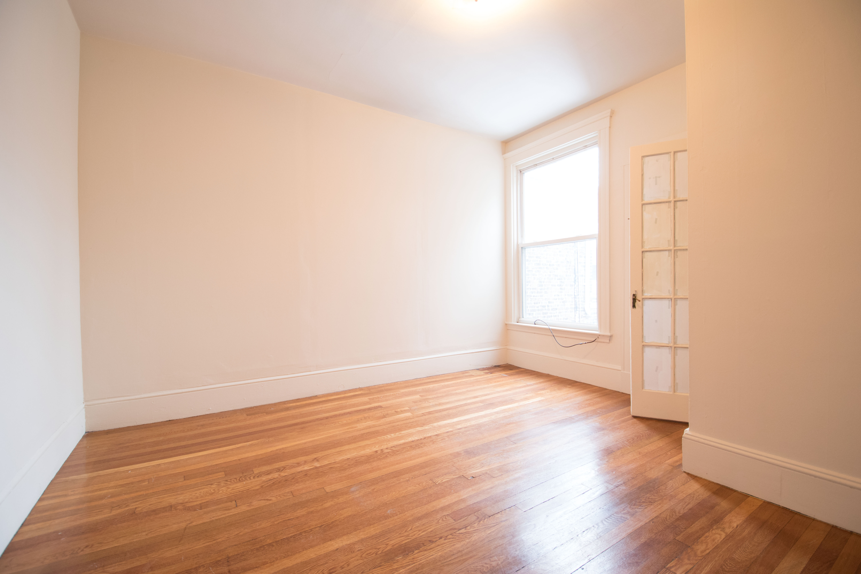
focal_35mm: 15
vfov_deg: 77.3
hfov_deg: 100.4
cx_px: 430
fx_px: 359
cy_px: 287
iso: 720
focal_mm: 10
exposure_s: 1/15
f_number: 3.5
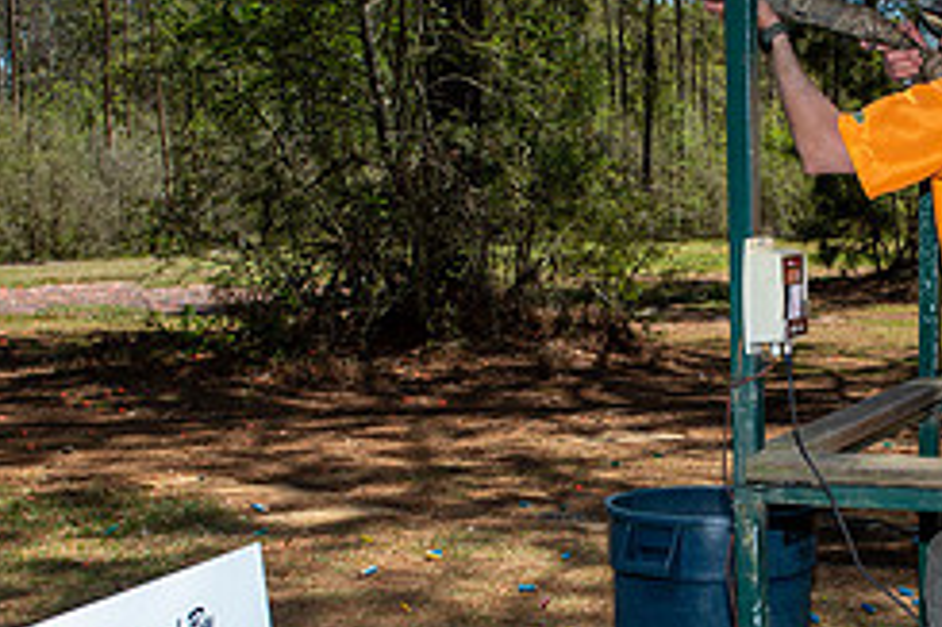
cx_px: 711
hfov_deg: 30.9
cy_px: 477
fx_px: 1673
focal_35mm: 64
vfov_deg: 21.0
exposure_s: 1/250
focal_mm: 27
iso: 50
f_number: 6.3
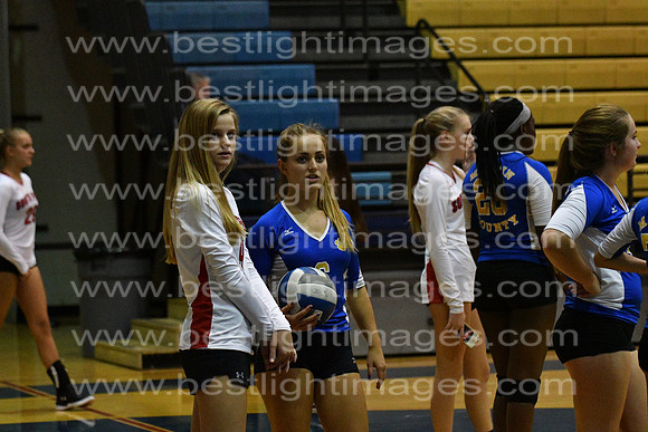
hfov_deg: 9.8
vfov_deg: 6.5
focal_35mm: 210
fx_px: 3781
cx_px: 324
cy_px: 216
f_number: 4
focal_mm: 140
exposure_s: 1/640
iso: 8000
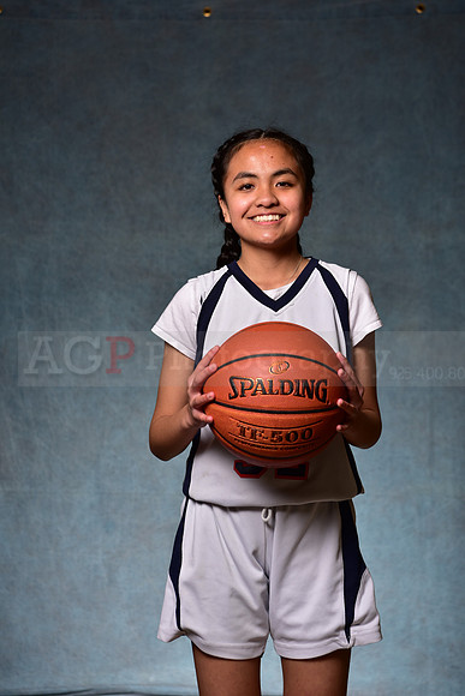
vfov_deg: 28.8
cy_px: 348
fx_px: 1355
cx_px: 232
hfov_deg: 19.5
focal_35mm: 70
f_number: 5
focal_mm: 70
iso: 100
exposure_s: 1/200
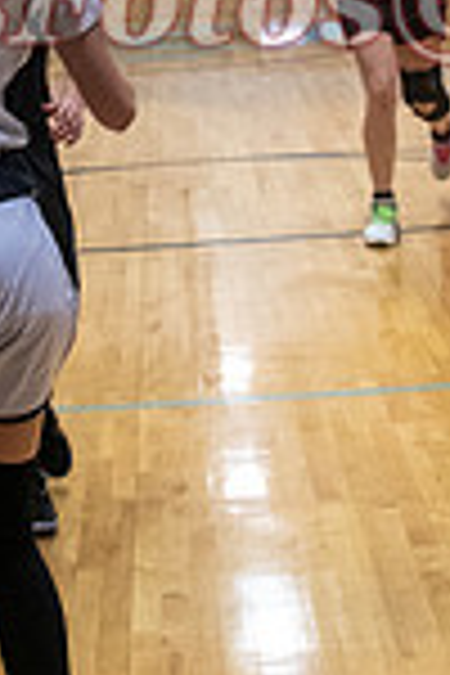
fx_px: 2025
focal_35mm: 108
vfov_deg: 18.1
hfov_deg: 12.6
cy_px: -94
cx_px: 45
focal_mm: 24
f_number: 4
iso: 4000
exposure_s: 1/500
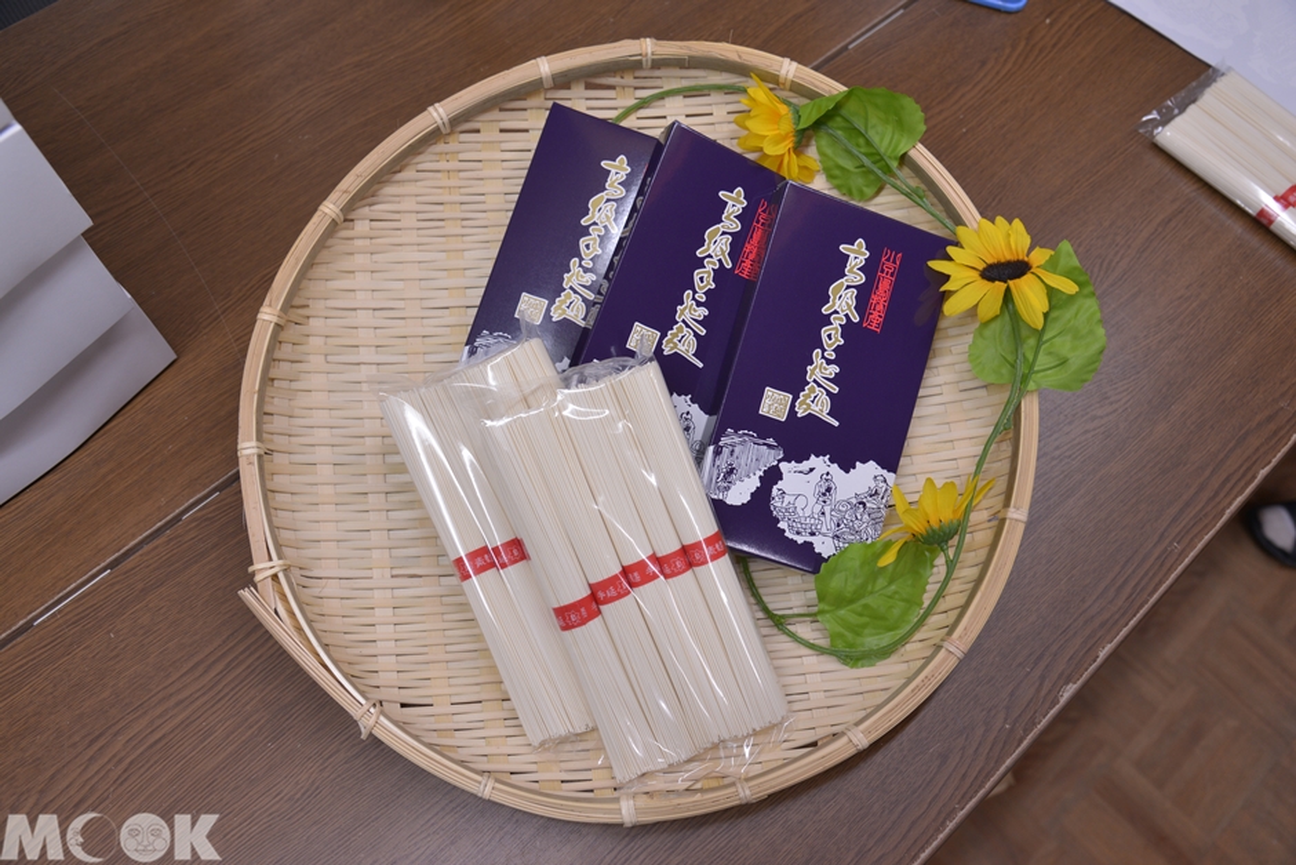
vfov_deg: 43.6
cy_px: 432
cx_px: 648
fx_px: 1080
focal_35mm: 30
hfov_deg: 61.9
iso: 640
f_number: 5.6
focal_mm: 30
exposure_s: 1/50
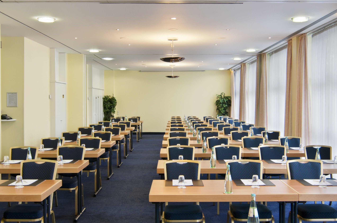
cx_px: 169
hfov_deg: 50.9
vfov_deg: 35.1
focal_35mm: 38
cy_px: 122
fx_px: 354
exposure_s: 1/3
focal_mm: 15
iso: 200
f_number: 9.5
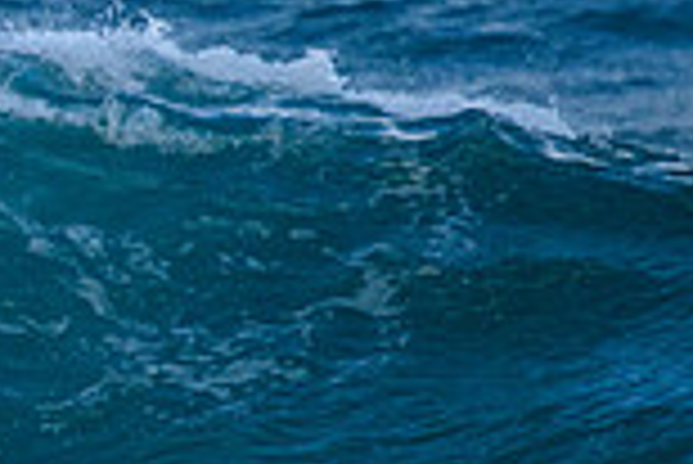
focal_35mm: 3008
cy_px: 331
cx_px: -590
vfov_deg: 0.5
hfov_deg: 0.7
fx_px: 57957
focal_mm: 800
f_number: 11
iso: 2200
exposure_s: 1/1600
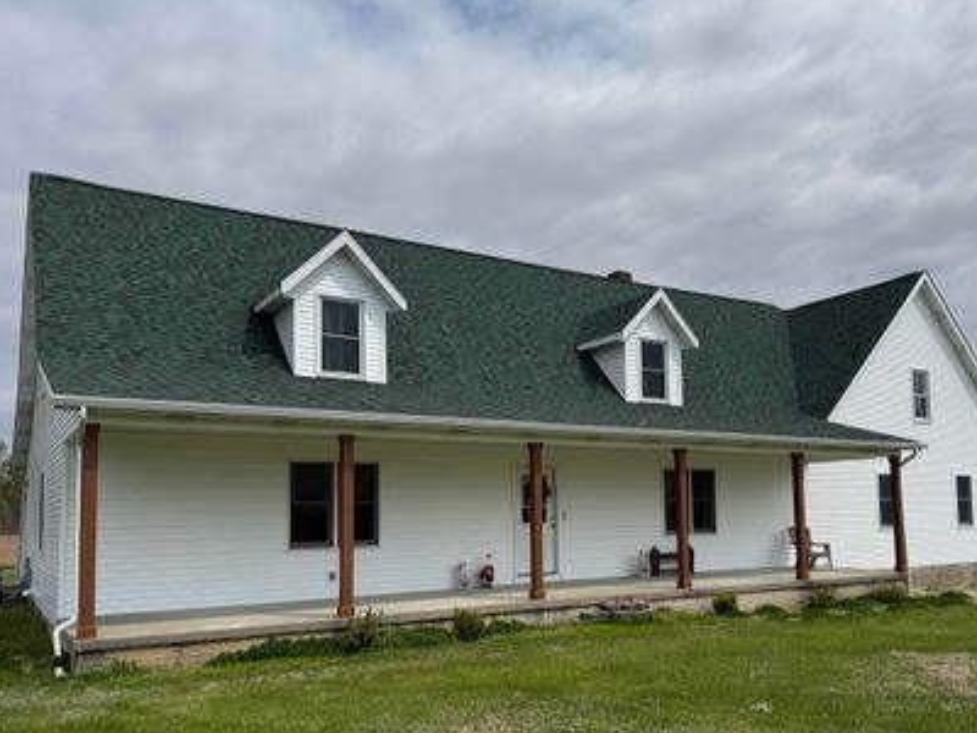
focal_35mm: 30
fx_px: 847
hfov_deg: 59.7
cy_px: 451
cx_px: 562
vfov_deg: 46.4
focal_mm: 6.76
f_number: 1.78
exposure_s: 1/9091
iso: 80
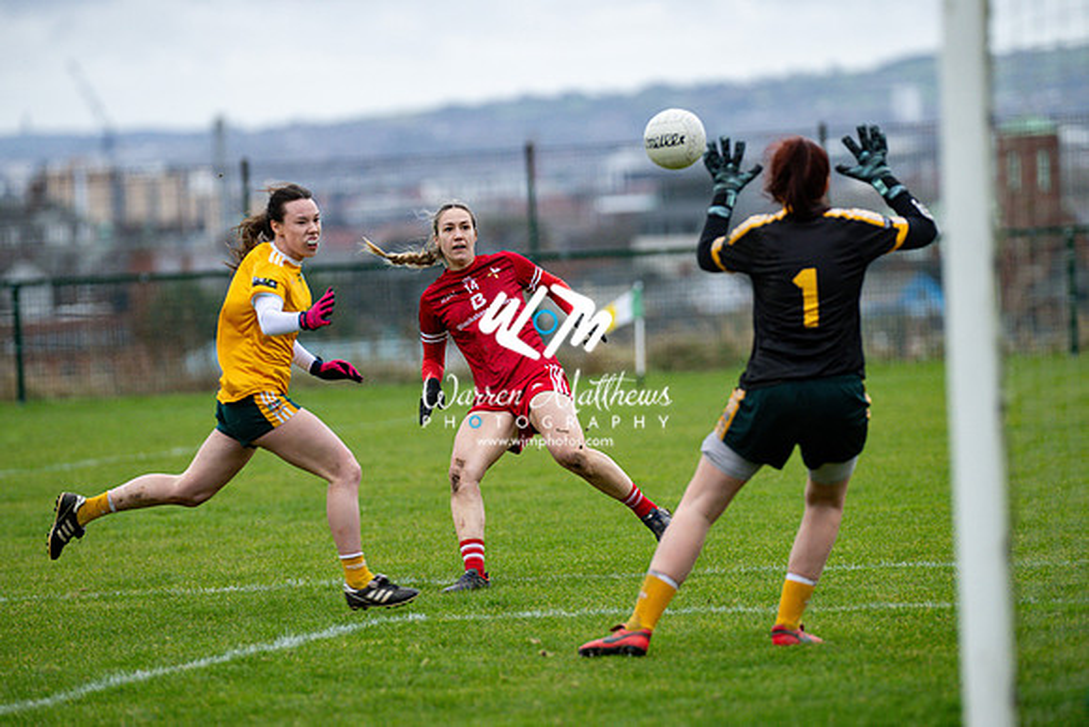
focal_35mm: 240
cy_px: 364
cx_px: 544
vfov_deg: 5.7
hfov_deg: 8.6
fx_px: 7261
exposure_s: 1/640
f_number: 2.8
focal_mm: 240
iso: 2200
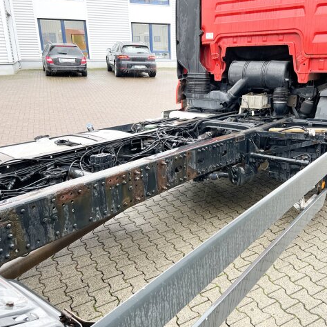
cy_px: 163
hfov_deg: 52.0
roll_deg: +0.5
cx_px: 205
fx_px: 331
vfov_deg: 52.5
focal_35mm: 31
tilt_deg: -18.5
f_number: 1.5
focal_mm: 5.7
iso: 125
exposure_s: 1/111
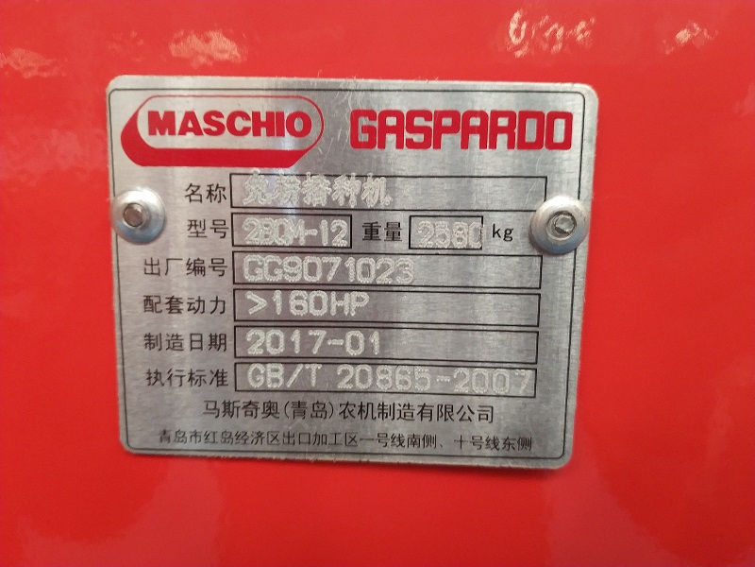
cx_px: 378
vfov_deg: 44.2
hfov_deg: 56.8
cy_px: 284
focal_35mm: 32
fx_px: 698
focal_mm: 4.5
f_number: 2
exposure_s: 1/17
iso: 434
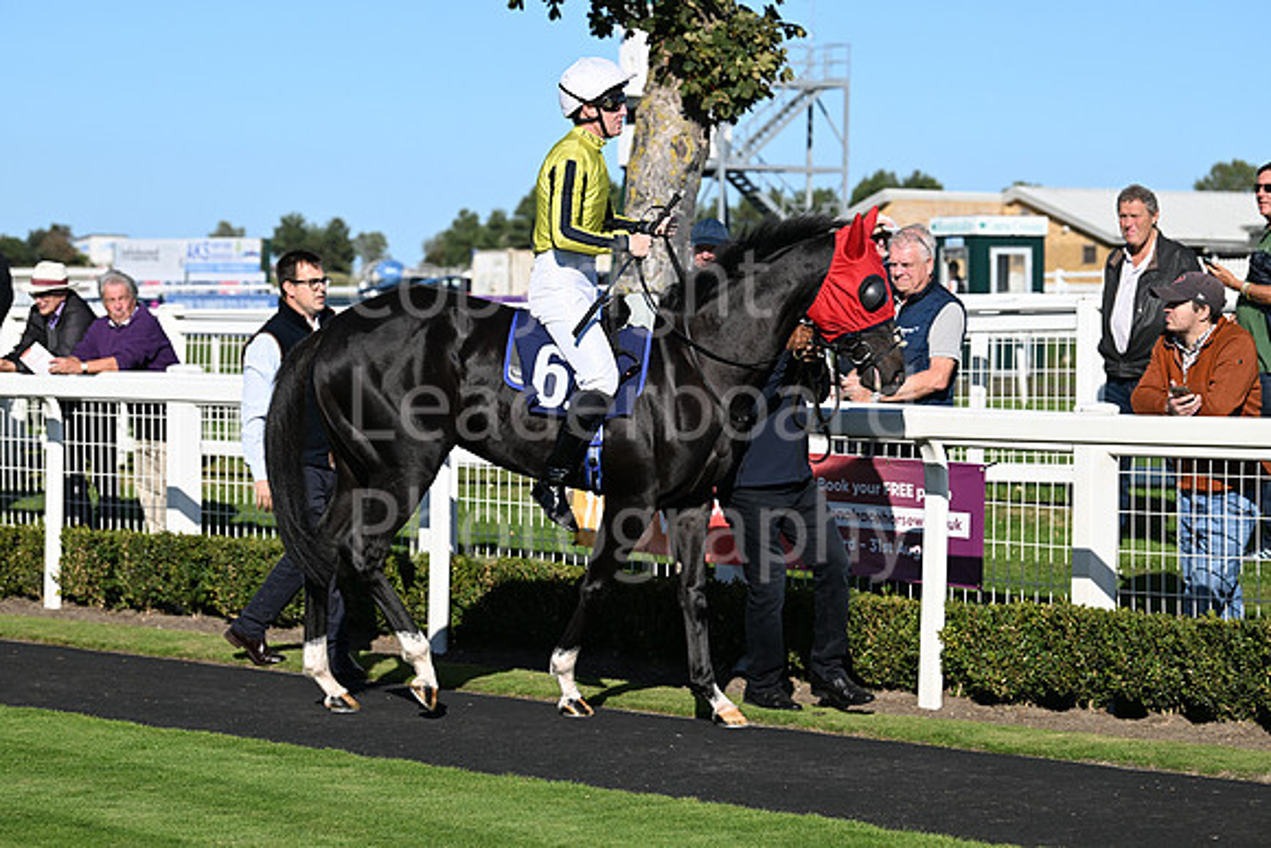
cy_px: 424
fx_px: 3884
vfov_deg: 12.5
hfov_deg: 18.6
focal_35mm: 110
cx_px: 636
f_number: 5.6
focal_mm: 110
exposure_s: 1/2500
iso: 400
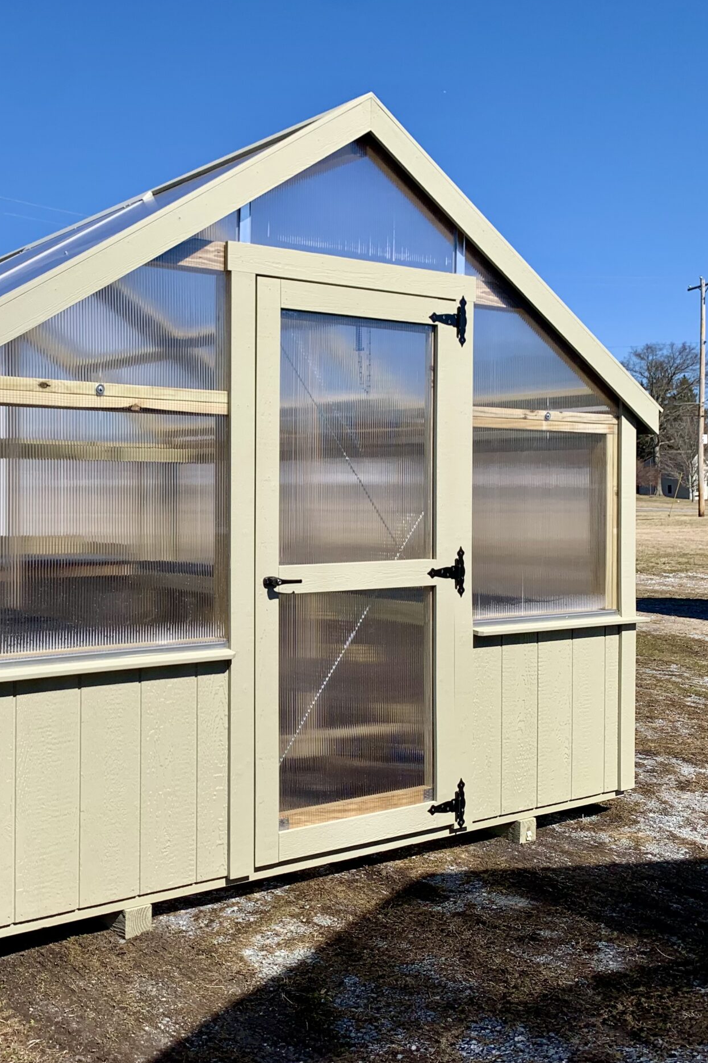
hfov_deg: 35.4
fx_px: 1092
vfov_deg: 51.9
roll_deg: +1.5
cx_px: 214
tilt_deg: +0.5
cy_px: 521
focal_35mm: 37
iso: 25
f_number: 1.8
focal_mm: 4.25
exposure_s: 1/2915
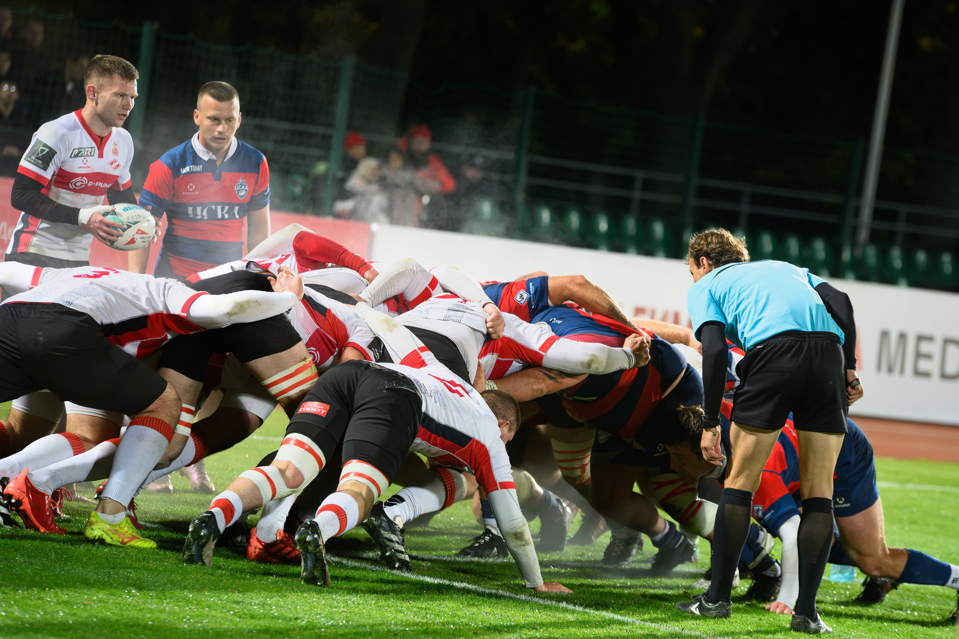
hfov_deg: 9.8
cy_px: 320
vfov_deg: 6.6
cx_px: 502
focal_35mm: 210
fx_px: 5581
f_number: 4
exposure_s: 1/800
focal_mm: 200
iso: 6400
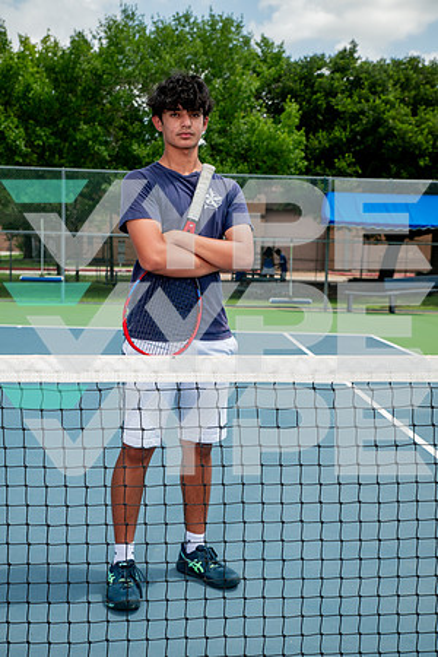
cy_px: 328
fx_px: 912
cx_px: 219
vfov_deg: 39.6
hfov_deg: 27.0
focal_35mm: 50
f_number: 7.1
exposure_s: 1/400
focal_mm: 50
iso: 125
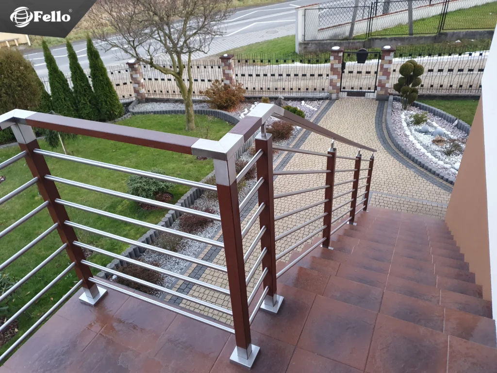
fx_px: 373
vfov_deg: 53.1
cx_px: 248
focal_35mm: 26
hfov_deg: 67.3
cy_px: 186
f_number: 1.5
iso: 200
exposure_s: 1/50
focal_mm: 4.32
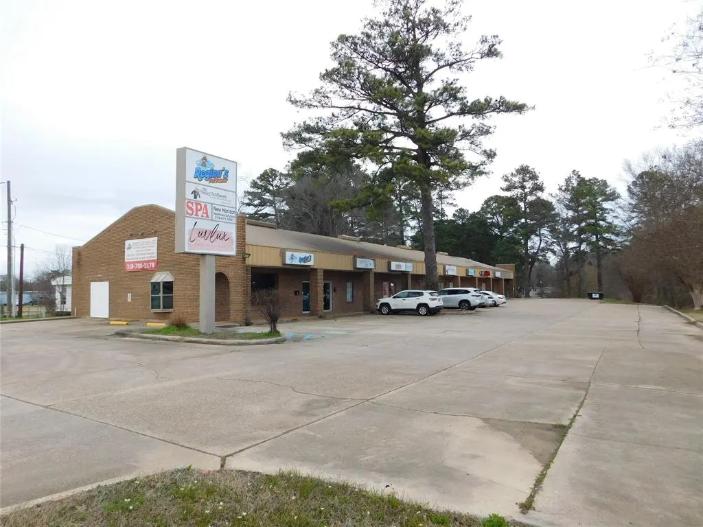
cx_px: 352
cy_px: 264
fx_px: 467
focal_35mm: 23
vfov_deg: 58.9
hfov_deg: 73.9
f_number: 3
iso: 125
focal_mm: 4
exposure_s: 1/200
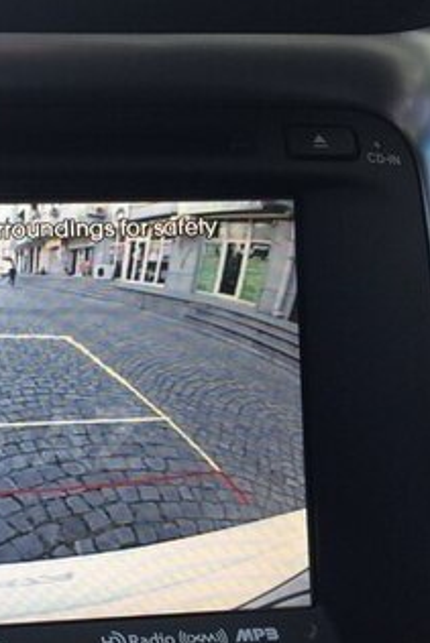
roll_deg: -2.0
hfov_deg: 20.4
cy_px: 439
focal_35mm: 63
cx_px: -67
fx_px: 1127
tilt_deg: -25.6
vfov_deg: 31.6
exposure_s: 1/50
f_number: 2.2
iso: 32
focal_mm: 4.15
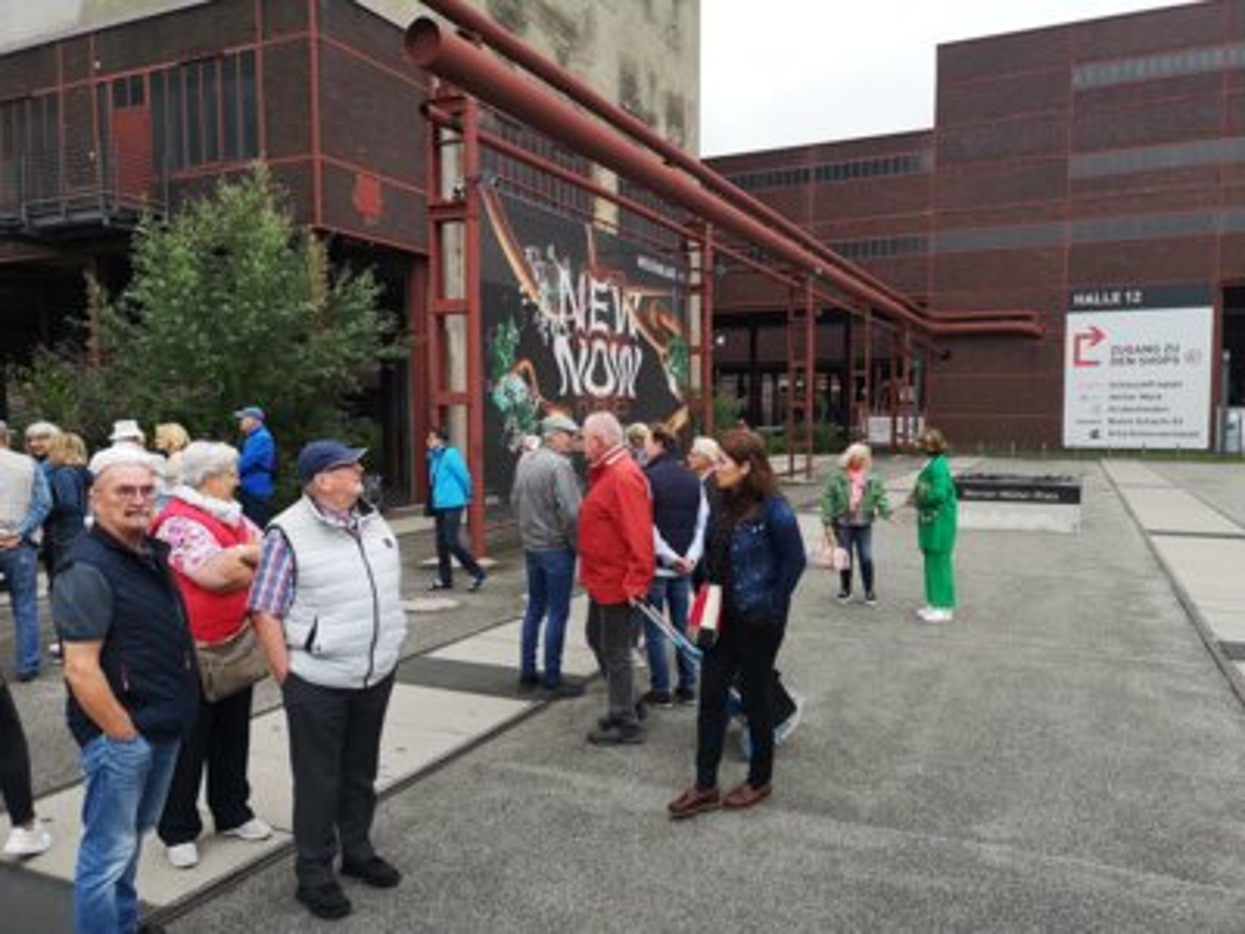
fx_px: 971
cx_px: 622
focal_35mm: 27
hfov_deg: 65.3
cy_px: 467
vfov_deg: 51.4
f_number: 1.8
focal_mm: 5.58
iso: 160
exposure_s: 1/900
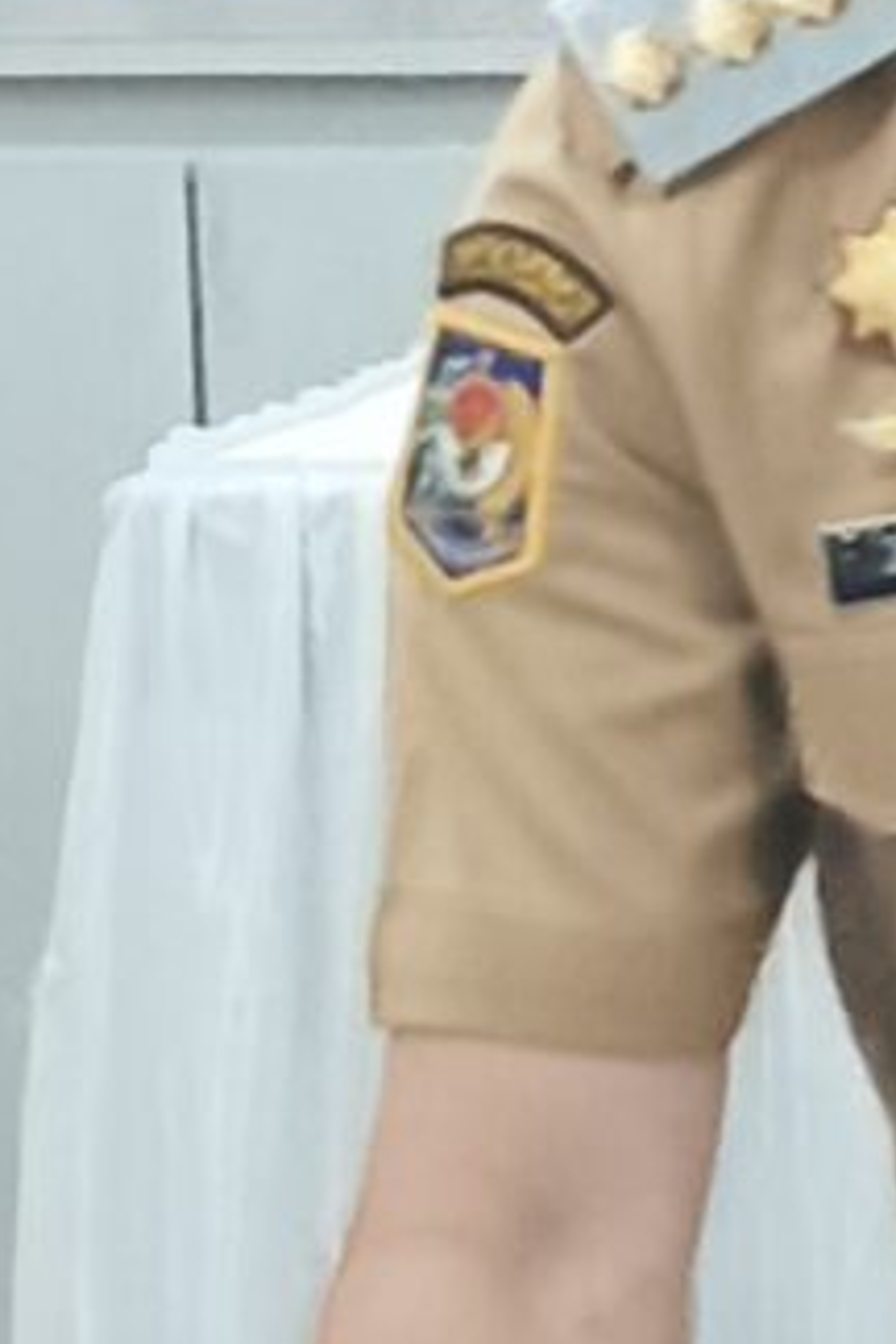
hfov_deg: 3.4
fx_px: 14708
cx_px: 3003
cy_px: 813
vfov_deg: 5.2
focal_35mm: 394
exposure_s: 1/50
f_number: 1.65
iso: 500
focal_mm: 6.18
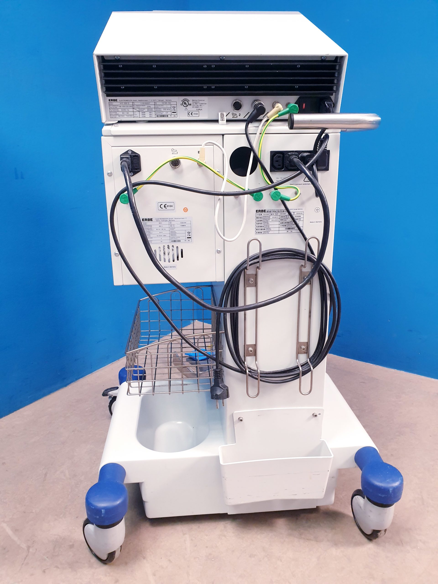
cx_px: 219
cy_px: 292
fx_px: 439
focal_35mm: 26
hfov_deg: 53.1
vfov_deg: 67.3
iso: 320
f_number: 2.4
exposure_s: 1/50
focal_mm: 4.3
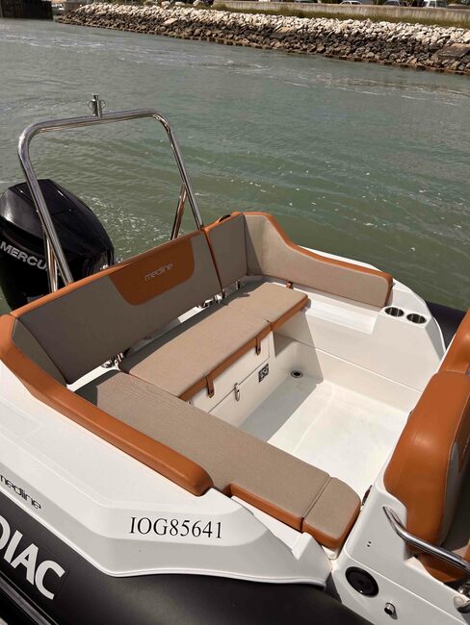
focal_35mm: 26
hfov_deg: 53.1
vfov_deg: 67.3
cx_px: 235
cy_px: 312
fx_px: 470
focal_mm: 5.7
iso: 40
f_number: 1.5
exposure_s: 1/16000
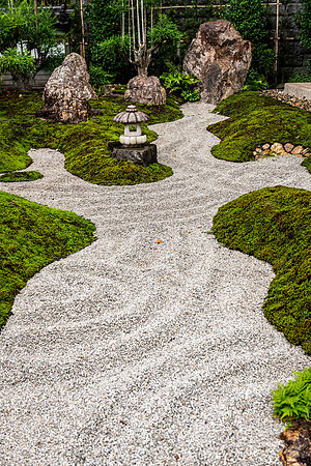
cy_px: 233
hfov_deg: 29.9
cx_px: 156
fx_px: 583
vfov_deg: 43.6
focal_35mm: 45
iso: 140
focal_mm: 45
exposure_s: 1/100
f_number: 6.3
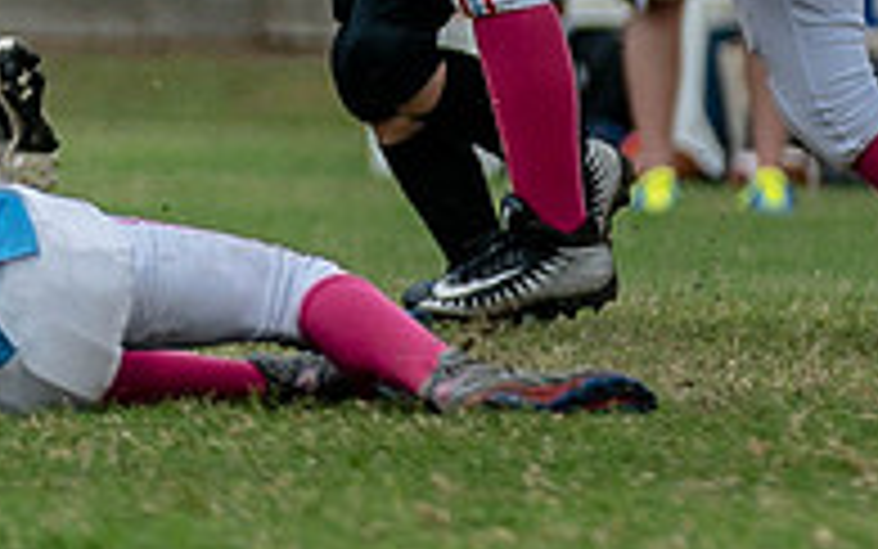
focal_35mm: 974
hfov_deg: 2.2
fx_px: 23313
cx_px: -138
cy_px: -637
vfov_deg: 1.3
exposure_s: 1/750
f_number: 3.5
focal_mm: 155
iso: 250
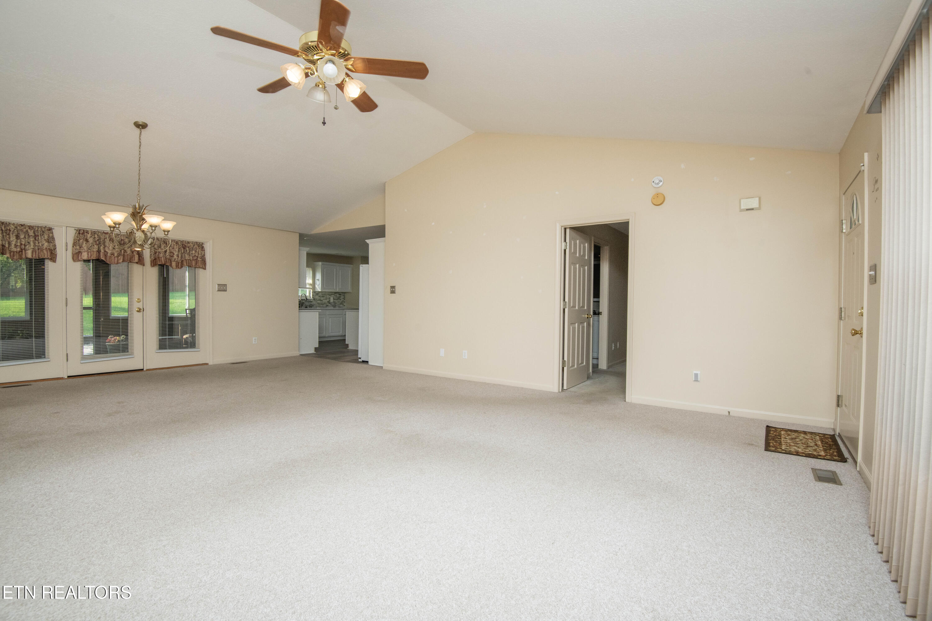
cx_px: 466
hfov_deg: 96.7
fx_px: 414
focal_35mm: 16
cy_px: 310
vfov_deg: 73.7
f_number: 9
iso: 400
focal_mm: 16
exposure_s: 1/250
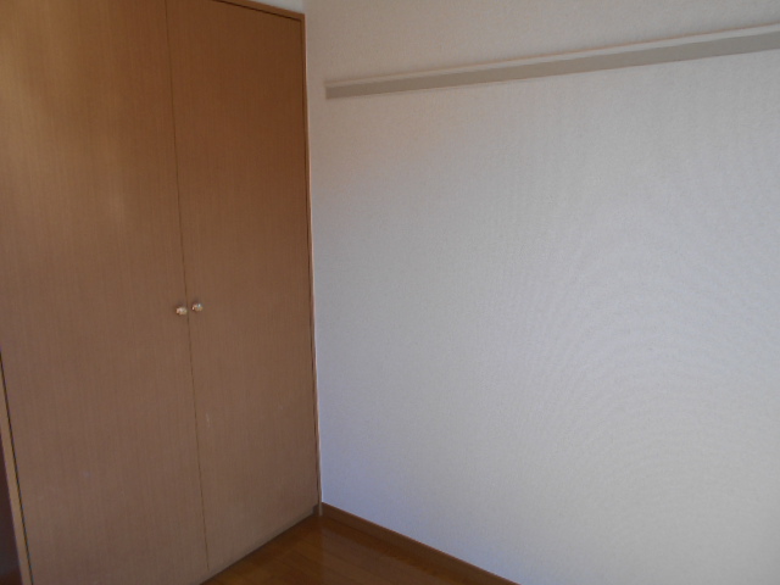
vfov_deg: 53.1
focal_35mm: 26
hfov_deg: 67.3
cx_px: 390
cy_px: 292
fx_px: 586
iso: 80
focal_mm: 4.6
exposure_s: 1/80
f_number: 3.2
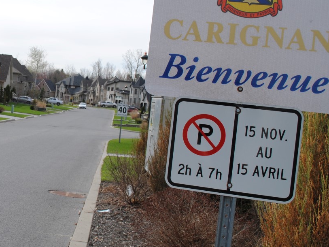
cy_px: 89
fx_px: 599
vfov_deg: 23.2
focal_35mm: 63
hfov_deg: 29.3
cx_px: 26
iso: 100
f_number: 8
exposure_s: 1/250
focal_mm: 22
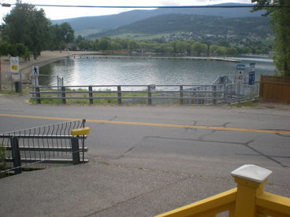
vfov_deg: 37.7
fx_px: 318
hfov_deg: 49.0
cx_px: 145
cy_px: 108
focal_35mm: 38
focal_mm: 6.3
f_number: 4.6
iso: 64
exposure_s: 1/197
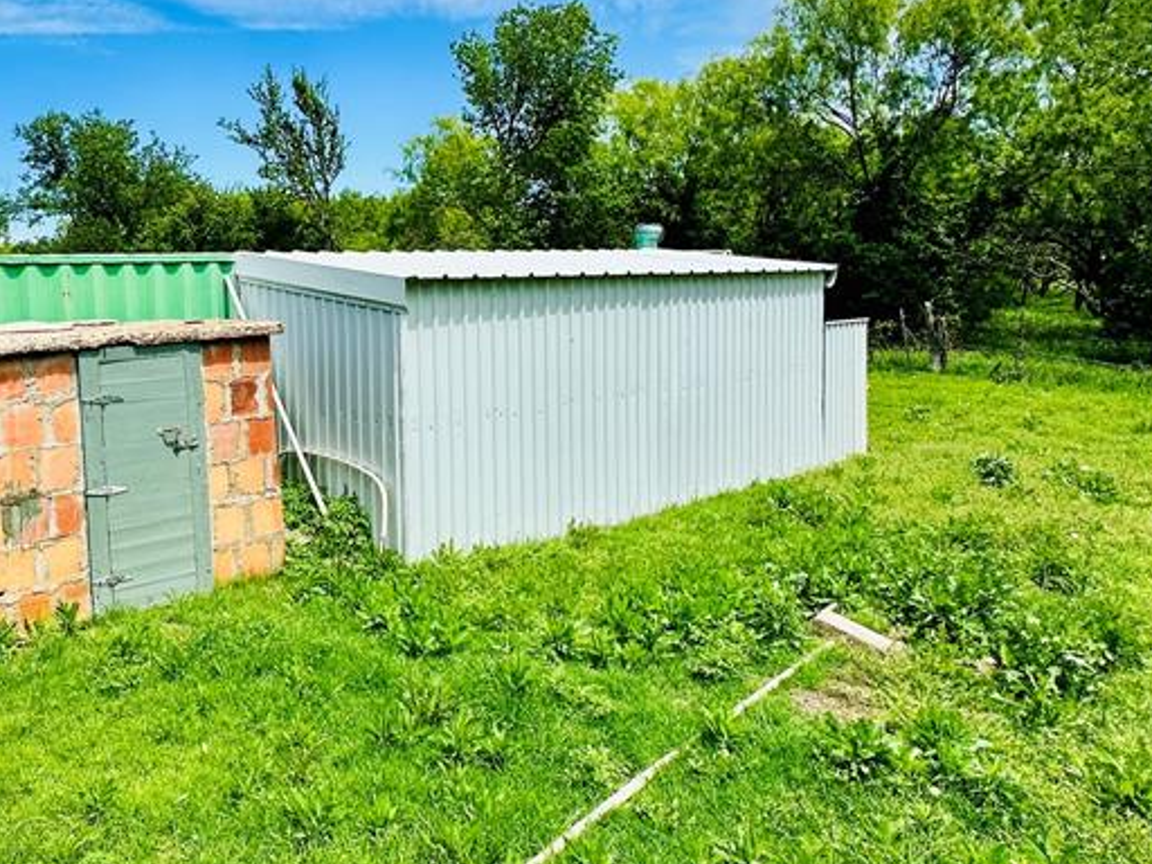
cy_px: 351
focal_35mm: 28
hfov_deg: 61.4
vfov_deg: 49.5
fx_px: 932
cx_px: 358
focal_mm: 2.22
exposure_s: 1/2092
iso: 50
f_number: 2.2
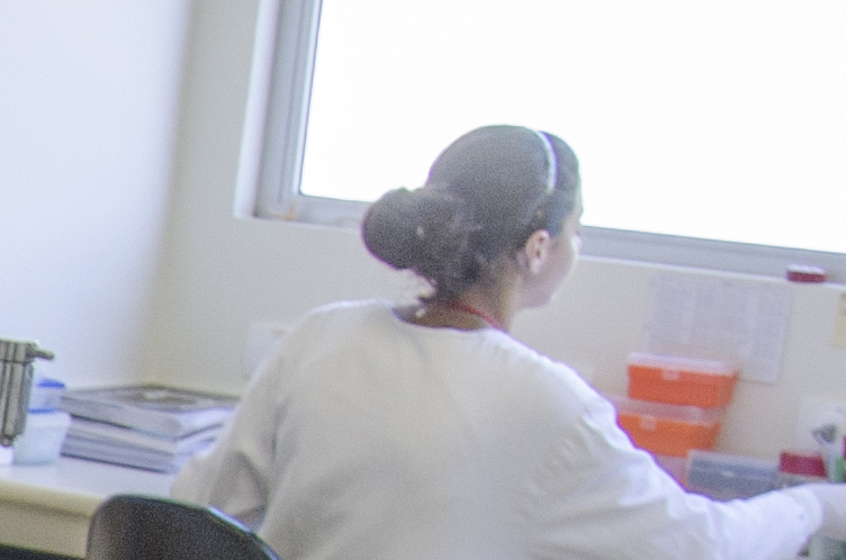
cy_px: 996
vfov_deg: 7.5
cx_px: -1274
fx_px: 4151
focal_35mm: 177
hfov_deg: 10.0
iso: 400
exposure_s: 1/125
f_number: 5.6
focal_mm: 18
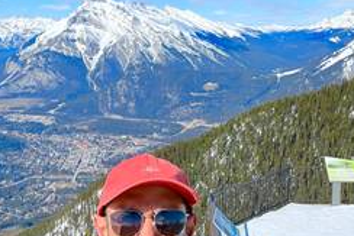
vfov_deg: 28.7
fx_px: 462
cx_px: 158
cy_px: 119
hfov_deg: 41.8
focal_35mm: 47
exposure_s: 1/1996
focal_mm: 2.69
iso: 40
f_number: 1.9
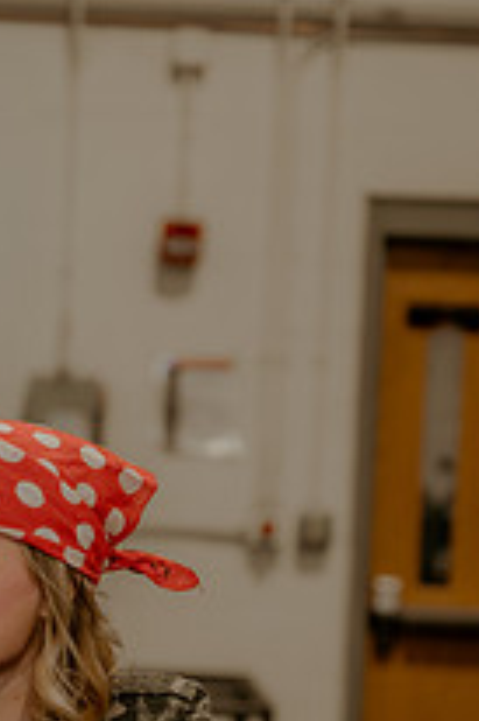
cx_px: -9
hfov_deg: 8.9
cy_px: 508
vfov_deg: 13.4
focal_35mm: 153
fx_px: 3059
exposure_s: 1/160
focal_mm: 70
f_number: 2.8
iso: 500
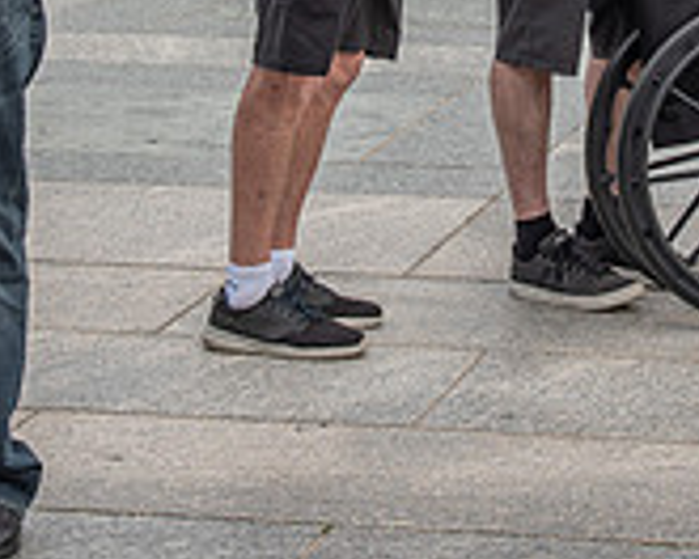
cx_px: 397
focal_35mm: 188
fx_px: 3889
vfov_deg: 8.1
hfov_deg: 10.3
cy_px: -261
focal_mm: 46
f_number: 8
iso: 140
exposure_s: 1/160
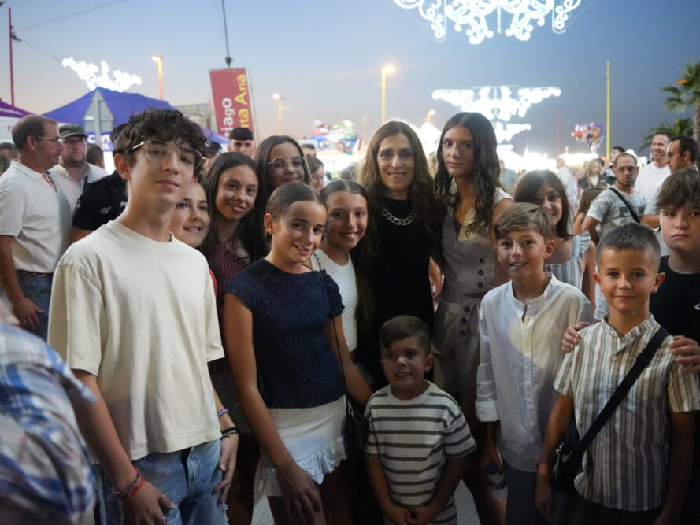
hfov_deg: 58.1
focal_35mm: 31
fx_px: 627
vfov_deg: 45.5
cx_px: 402
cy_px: 262
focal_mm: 28
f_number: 2.8
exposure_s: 1/160
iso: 12800
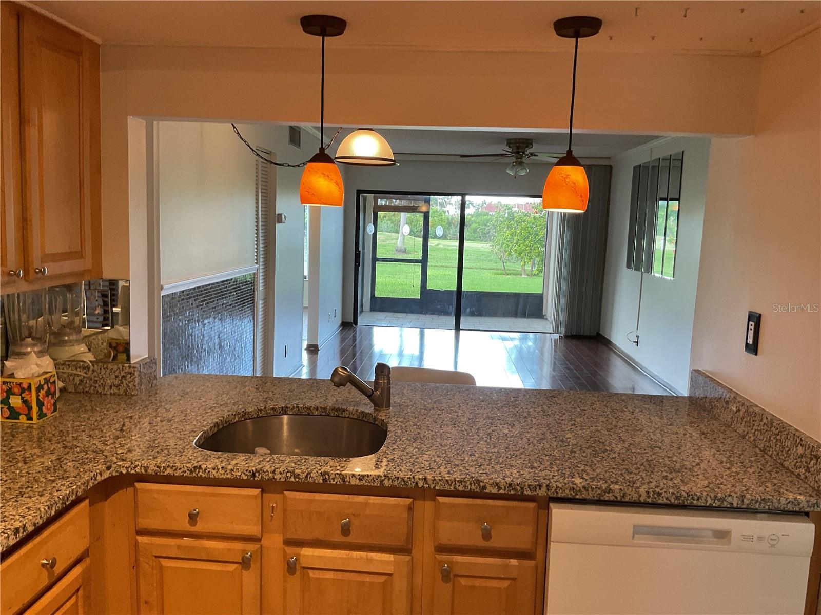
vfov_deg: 48.2
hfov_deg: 61.7
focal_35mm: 29
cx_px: 410
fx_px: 688
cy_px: 308
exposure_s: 1/60
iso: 64
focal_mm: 3
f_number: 1.8
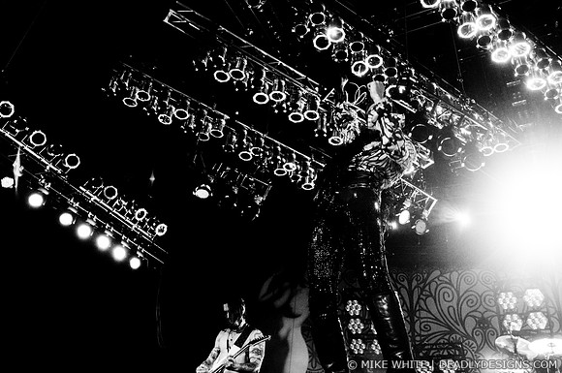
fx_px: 468
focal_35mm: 30
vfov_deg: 43.5
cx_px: 281
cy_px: 186
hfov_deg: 62.0
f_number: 3.5
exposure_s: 1/160
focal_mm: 20
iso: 800
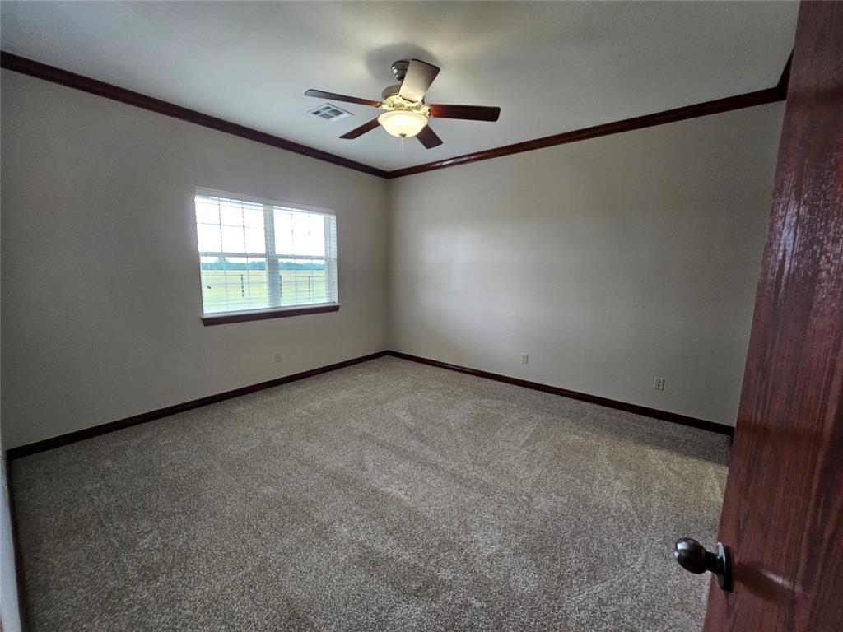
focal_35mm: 13
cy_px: 316
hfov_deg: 106.2
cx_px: 422
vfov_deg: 89.9
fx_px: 317
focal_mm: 2.2
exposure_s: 1/60
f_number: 2.2
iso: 125
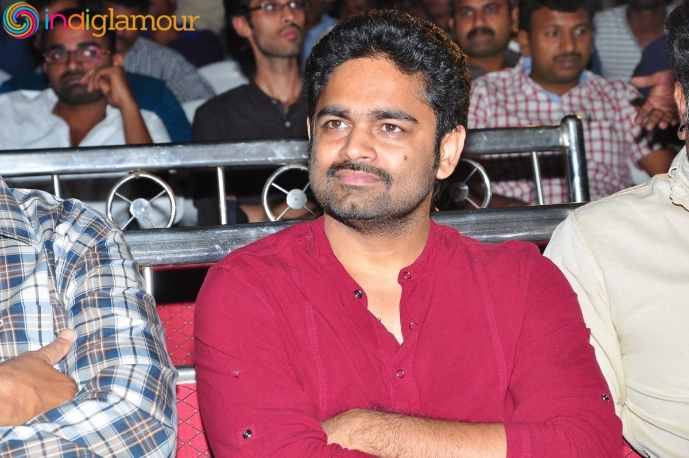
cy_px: 229
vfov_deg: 10.1
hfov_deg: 15.2
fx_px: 2581
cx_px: 344
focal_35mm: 135
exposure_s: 1/125
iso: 400
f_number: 9
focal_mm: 90
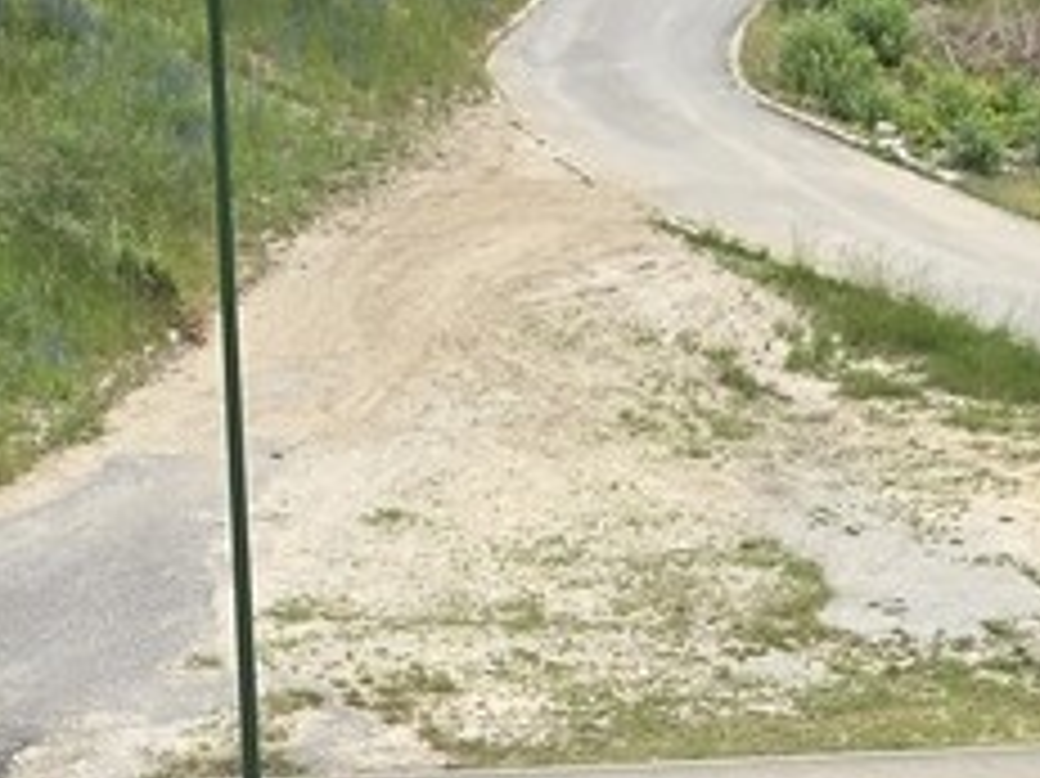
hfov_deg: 19.2
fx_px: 3063
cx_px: 639
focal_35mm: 102
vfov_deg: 12.2
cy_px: 1718
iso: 12
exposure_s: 1/188
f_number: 1.7
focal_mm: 6.3
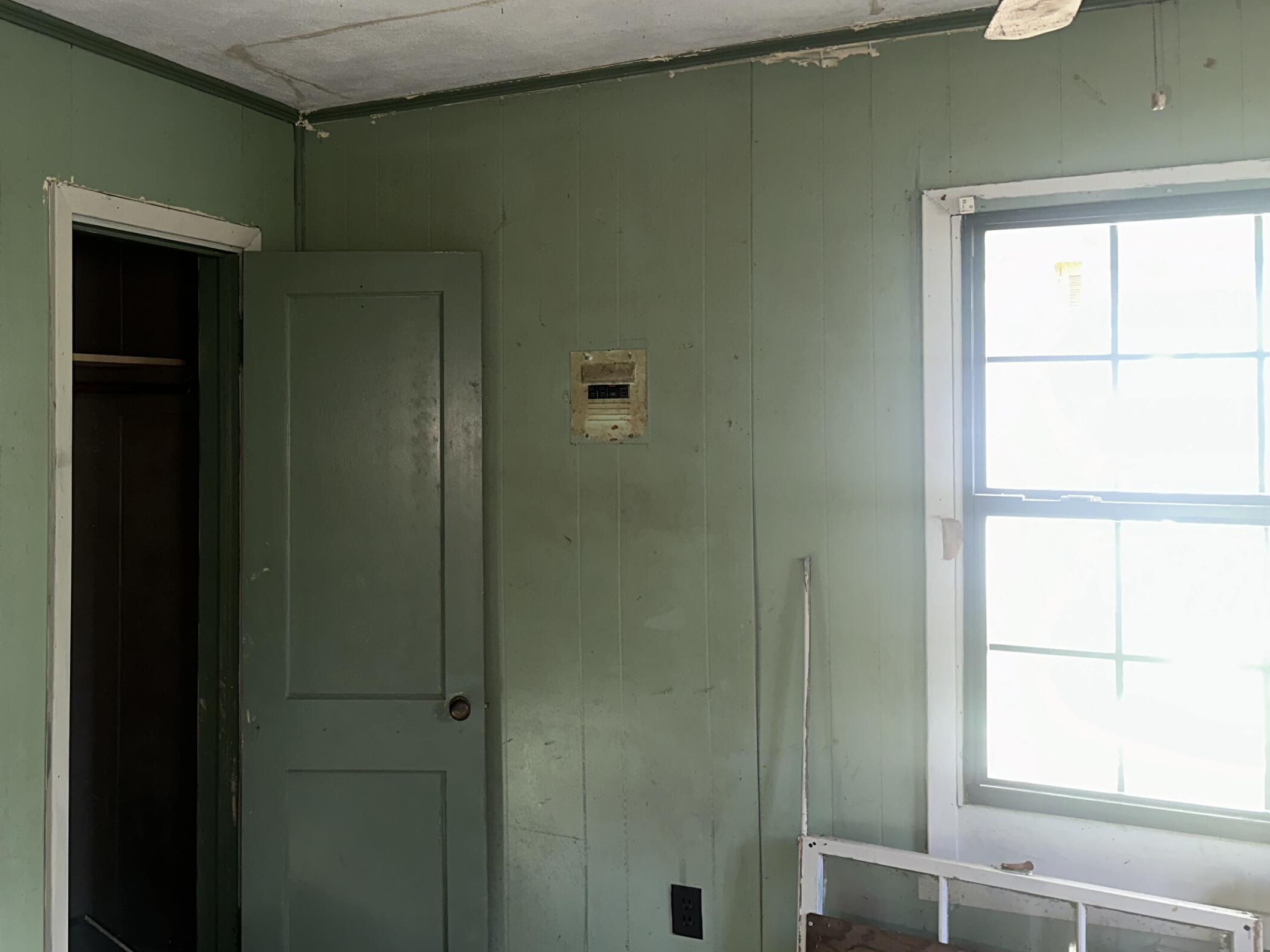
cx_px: 384
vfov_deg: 41.7
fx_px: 1247
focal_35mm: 34
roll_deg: +1.1
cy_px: 402
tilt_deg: +1.6
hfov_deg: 52.5
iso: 100
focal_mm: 6.86
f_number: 1.78
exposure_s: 1/17
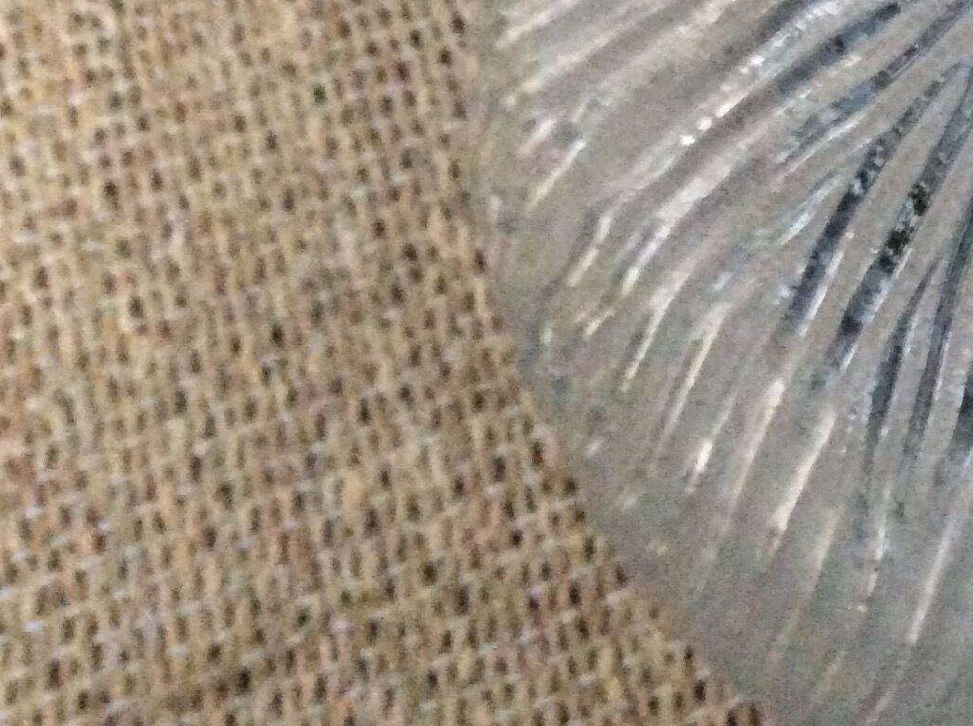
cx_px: 1175
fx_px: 2245
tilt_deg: -59.6
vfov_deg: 18.0
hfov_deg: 22.5
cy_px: 52
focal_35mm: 80
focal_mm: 3.3
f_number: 2.4
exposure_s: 1/17
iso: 400
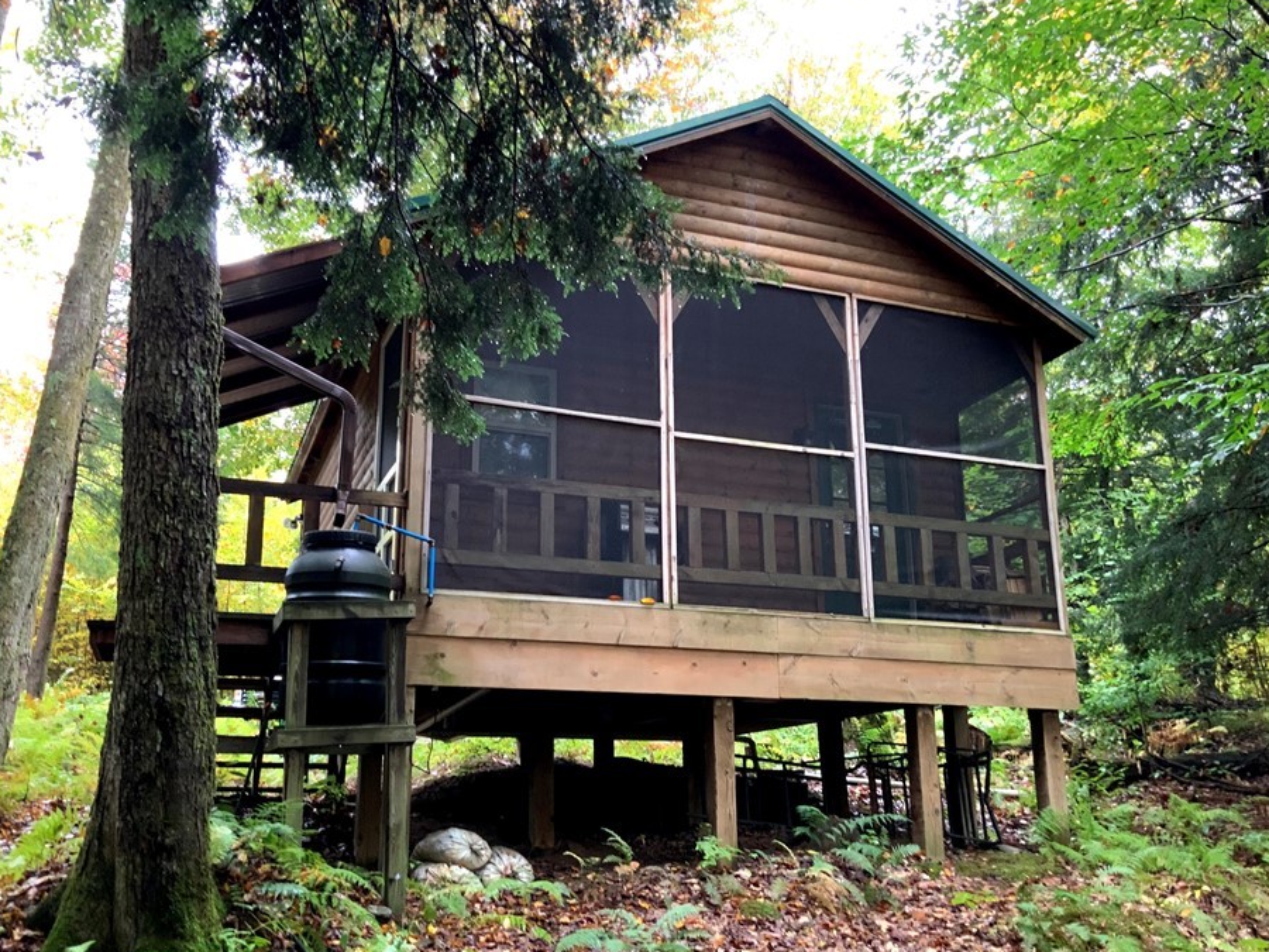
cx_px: 622
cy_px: 529
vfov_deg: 42.9
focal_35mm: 33
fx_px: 1210
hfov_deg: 55.3
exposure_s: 1/60
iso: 125
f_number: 1.8
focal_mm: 3
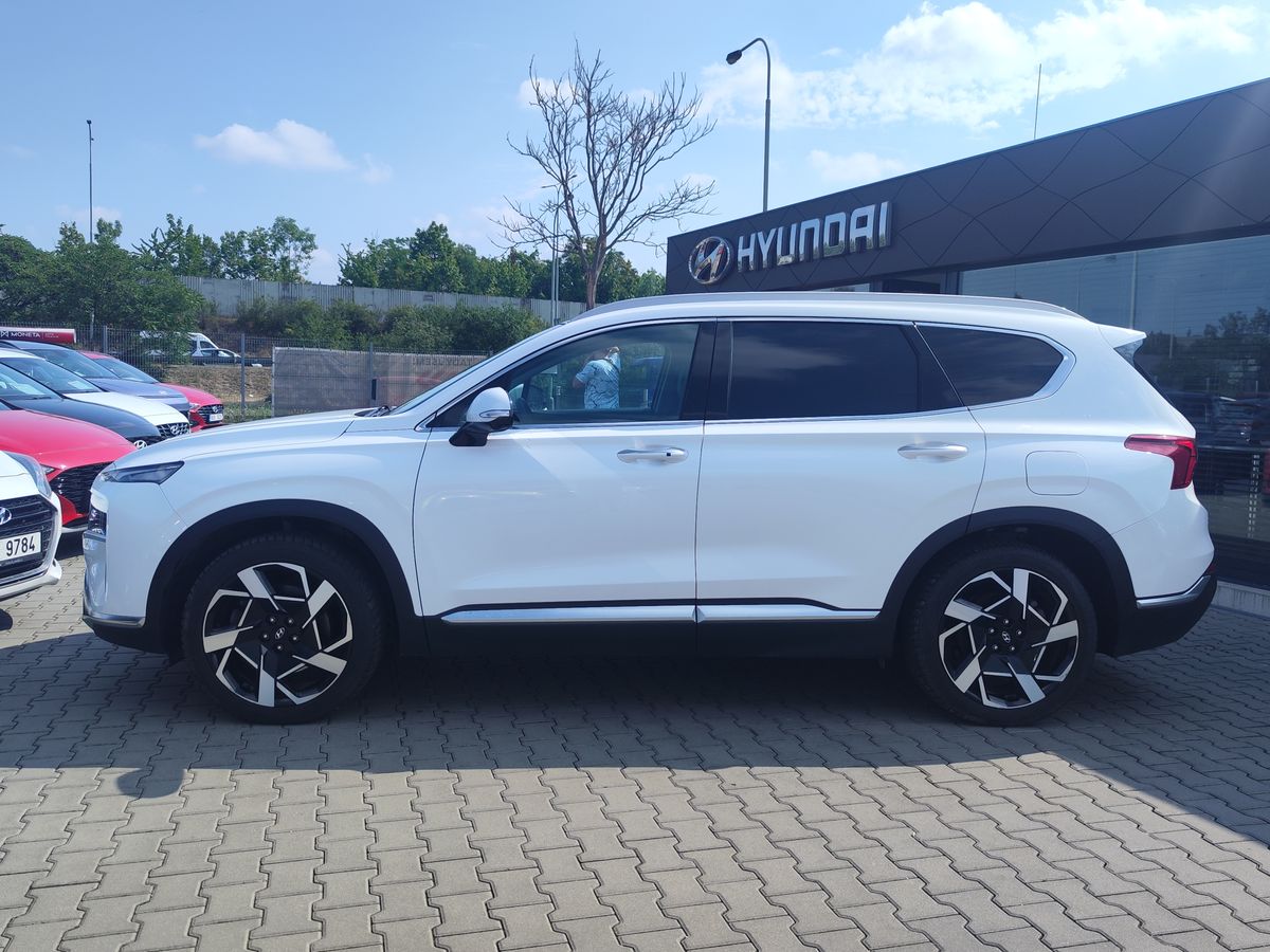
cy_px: 476
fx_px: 844
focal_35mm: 23
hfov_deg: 73.9
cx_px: 635
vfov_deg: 58.9
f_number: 1.69
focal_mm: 7.01
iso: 50
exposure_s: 1/1105
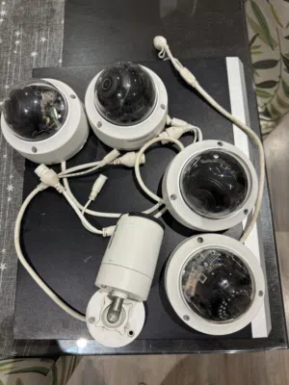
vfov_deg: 71.6
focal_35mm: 24
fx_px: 267
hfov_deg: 56.8
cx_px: 144
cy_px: 192
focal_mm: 6.76
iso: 160
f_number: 1.78
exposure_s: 1/50
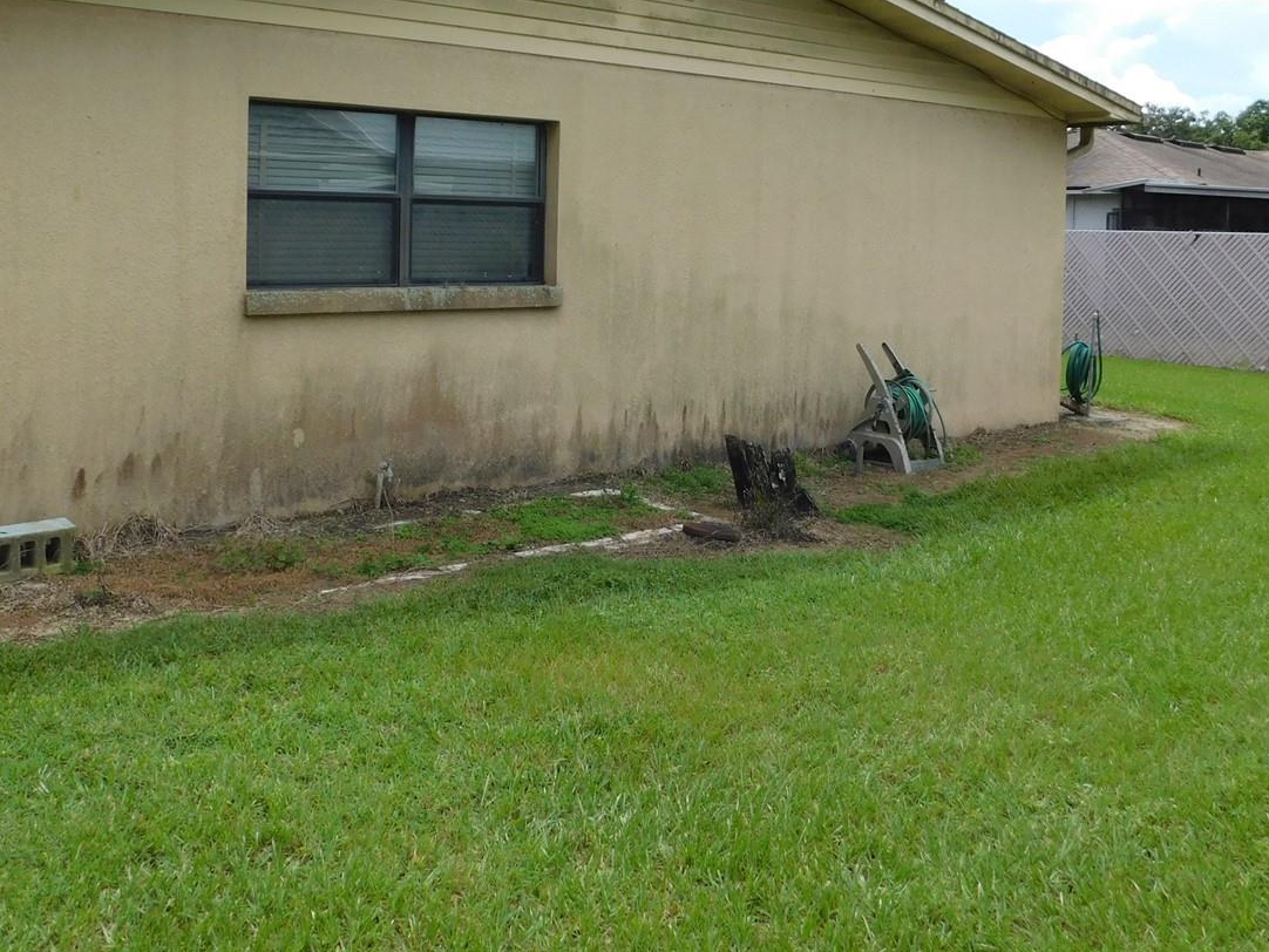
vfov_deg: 40.7
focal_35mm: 34
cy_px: 251
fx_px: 1247
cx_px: 600
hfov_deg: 53.9
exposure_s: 1/1250
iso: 125
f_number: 3
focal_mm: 4
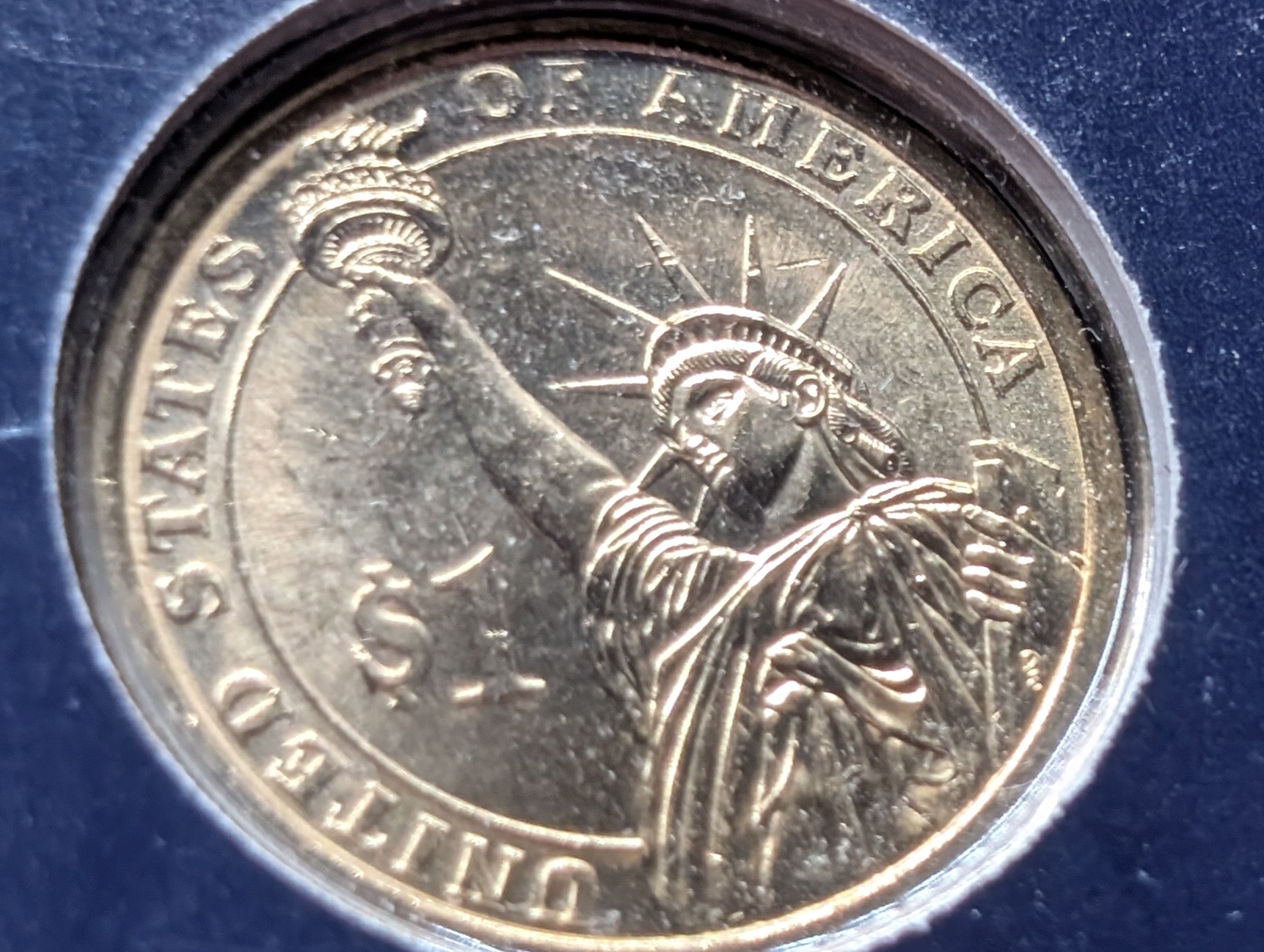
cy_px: 416
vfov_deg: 12.8
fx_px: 4243
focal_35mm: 116
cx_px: 1147
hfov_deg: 16.7
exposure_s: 1/268
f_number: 1.68
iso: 216
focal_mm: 6.9
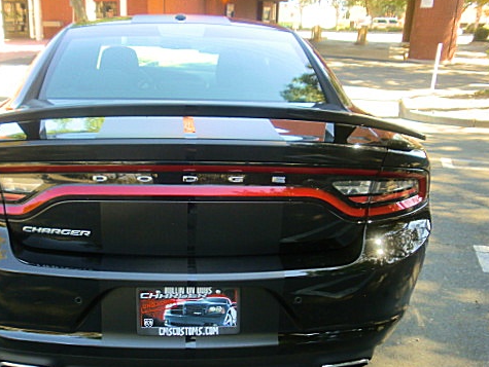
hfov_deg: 52.1
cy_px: 198
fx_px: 495
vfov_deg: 40.7
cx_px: 187
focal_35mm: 35
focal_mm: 4.65
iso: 64
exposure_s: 1/80
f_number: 2.6
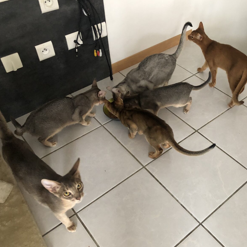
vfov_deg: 48.5
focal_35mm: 34
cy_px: 124
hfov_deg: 48.0
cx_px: 155
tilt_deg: -45.3
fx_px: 274
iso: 100
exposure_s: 1/11
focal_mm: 4
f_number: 1.8
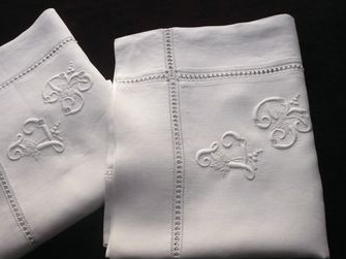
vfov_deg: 31.4
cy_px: 154
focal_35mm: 46
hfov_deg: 41.1
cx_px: 137
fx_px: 460
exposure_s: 1/500
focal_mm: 5.8
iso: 400
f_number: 2.8
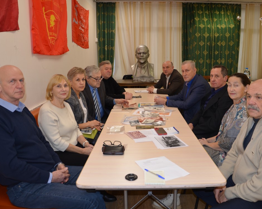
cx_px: 144
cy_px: 104
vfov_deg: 47.1
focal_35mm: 31
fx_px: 240
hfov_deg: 57.1
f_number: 3.5
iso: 400
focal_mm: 18
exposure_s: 1/100
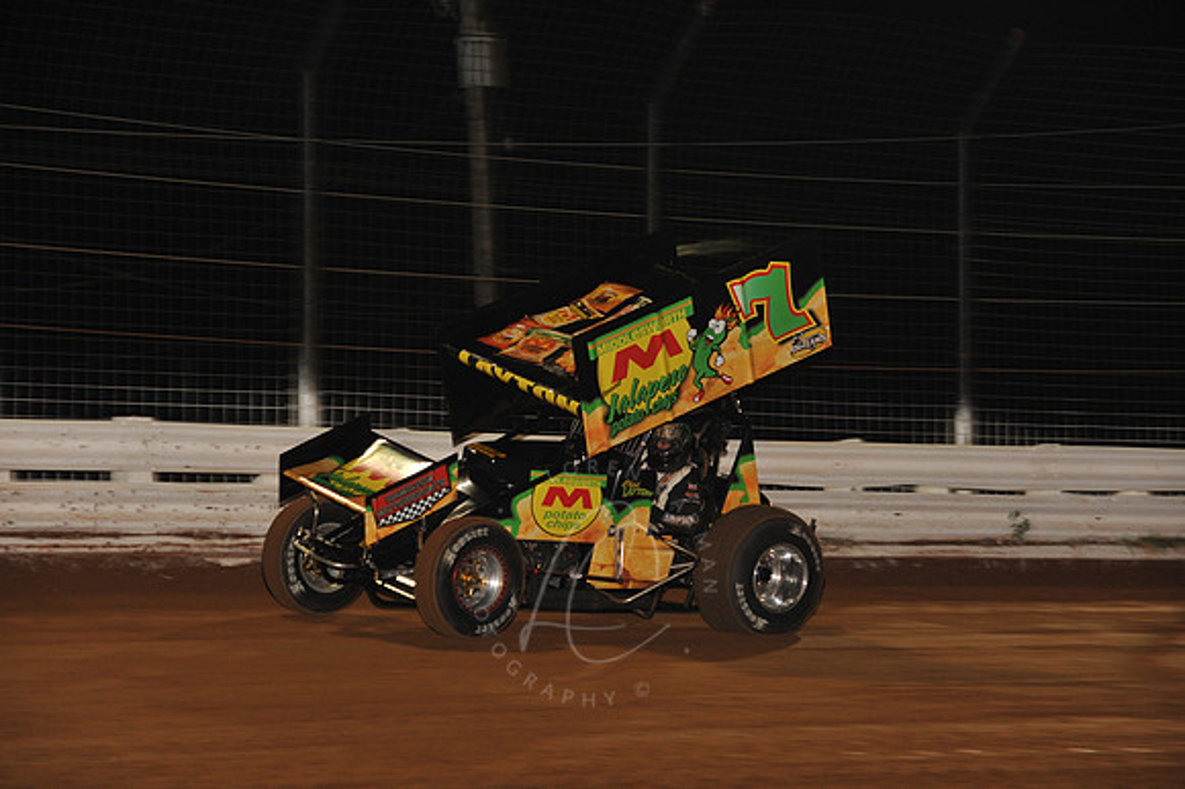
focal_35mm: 135
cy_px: 394
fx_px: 4441
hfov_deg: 15.2
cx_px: 592
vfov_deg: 10.1
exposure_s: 1/320
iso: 1250
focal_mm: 135
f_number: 6.3
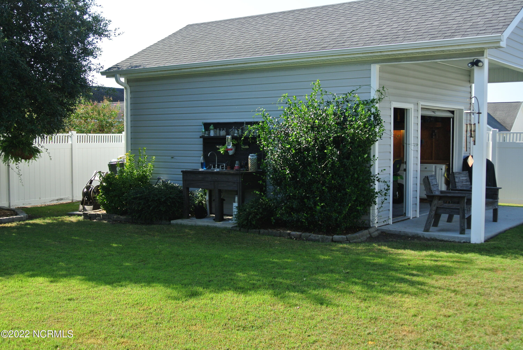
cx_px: 262
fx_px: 640
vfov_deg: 30.6
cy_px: 175
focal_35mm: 44
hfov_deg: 44.5
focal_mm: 16.3
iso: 100
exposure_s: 1/320
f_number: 4.2
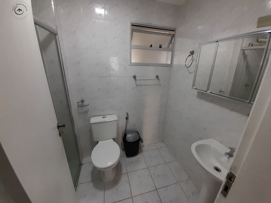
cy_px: 102
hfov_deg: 106.2
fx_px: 102
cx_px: 136
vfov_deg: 89.9
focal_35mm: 13
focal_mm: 1.13
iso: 125
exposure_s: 1/40
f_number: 2.2
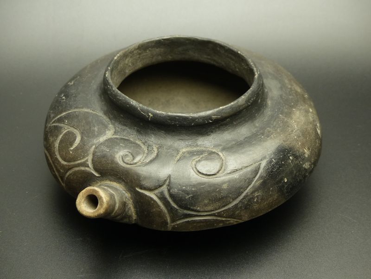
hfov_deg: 26.0
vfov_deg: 19.6
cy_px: 140
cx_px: 186
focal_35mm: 75
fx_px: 804
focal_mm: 13.5
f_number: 2.8
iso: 200
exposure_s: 1/60
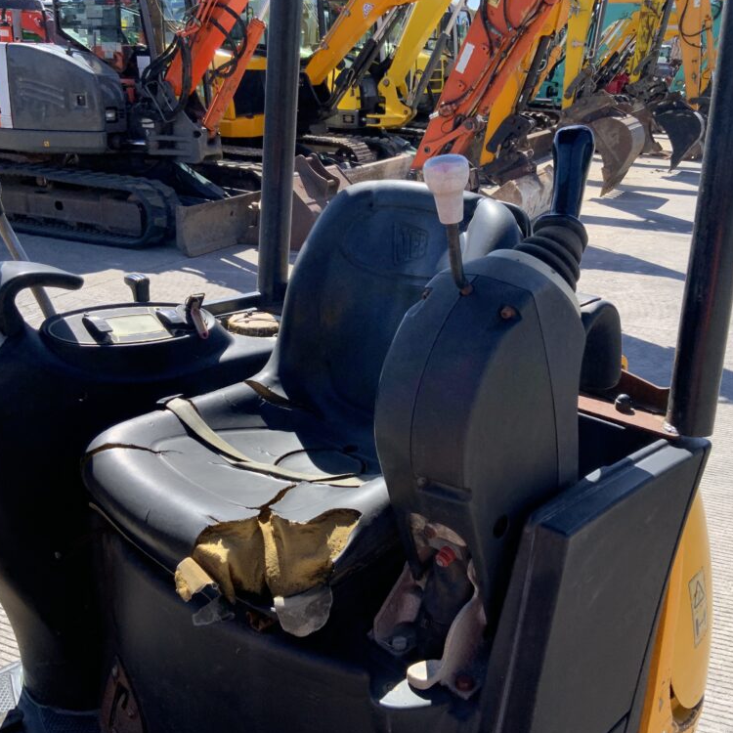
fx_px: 838
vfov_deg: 47.2
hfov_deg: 47.2
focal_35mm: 35
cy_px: 363
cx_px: 394
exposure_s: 1/749
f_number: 1.8
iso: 16
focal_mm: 3
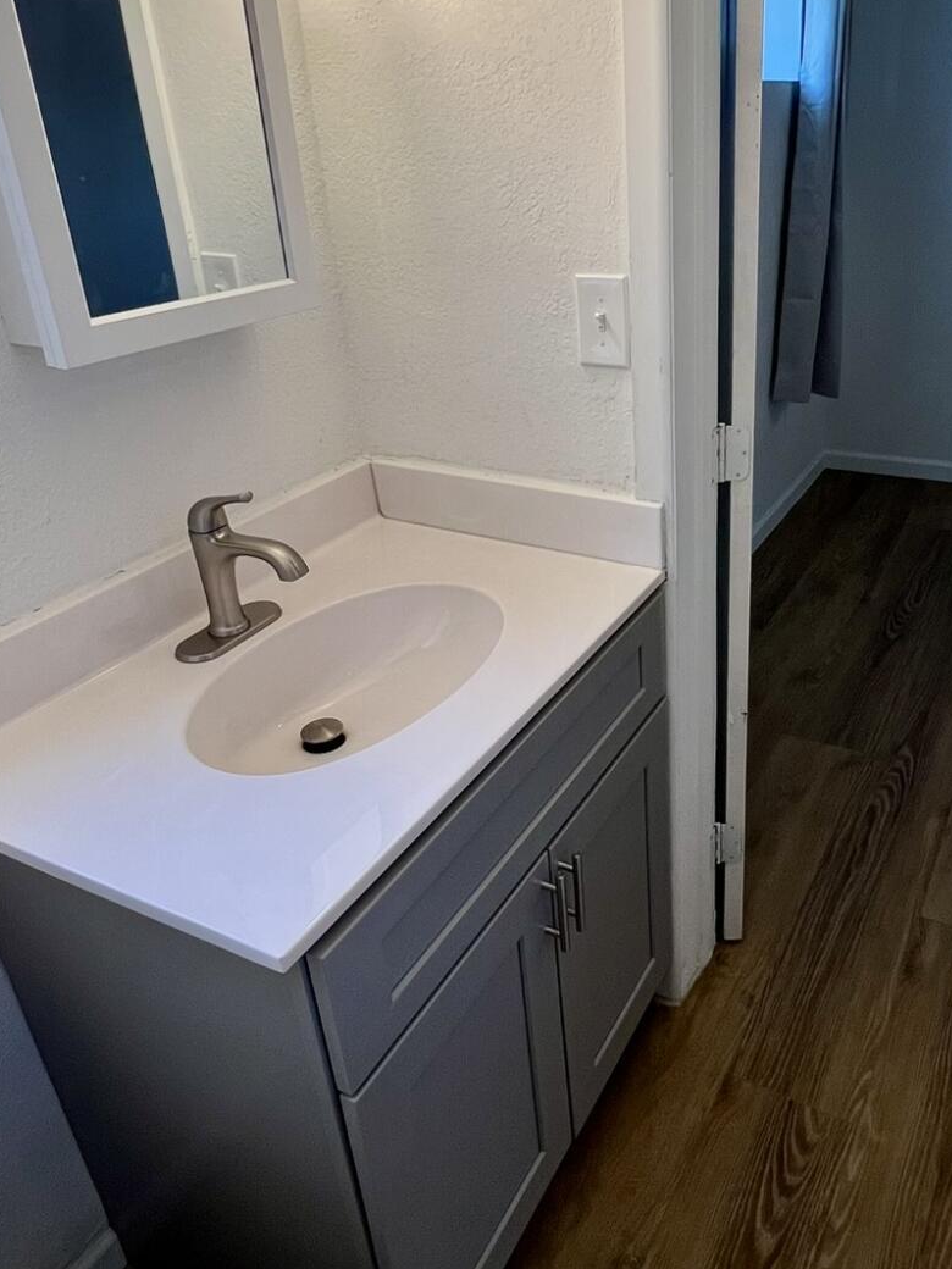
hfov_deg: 54.1
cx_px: 614
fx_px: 917
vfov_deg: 69.2
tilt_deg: -26.1
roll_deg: +2.9
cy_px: 567
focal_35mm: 25
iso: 200
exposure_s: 1/120
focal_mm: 1.57
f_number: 1.8
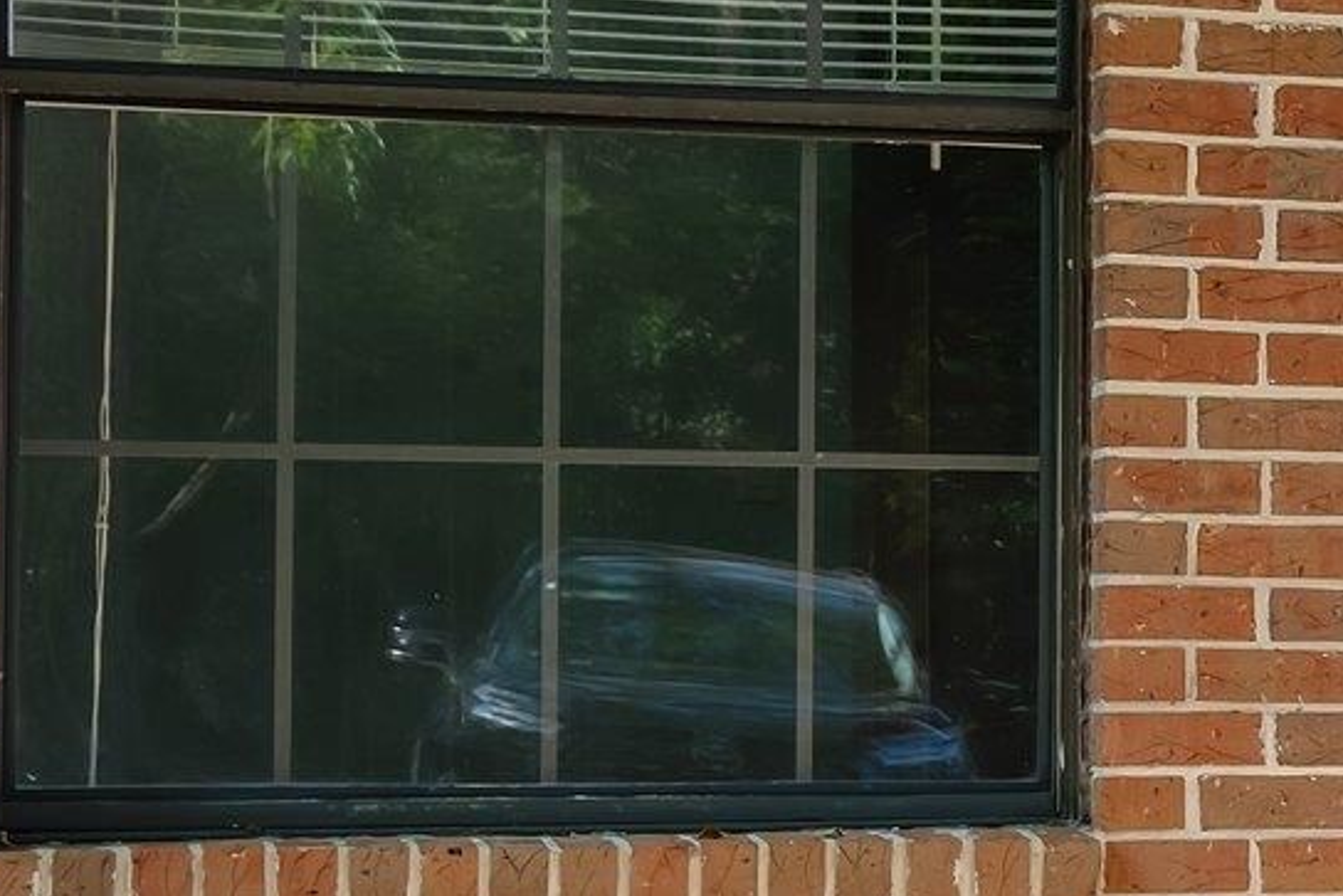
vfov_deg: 10.7
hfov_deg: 14.5
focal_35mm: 128
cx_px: 2254
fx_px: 4776
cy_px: 557
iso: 250
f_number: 8
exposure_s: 1/105
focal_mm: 22.9
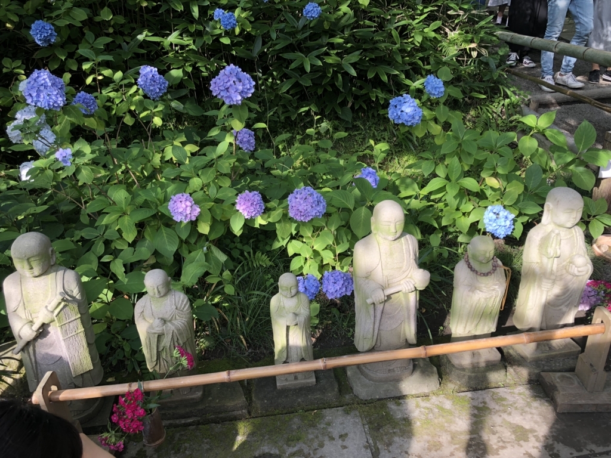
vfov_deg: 49.7
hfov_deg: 63.4
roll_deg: +2.6
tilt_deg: -25.0
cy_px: 229
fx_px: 494
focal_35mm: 28
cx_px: 306
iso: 25
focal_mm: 3.99
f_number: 1.8
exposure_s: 1/120
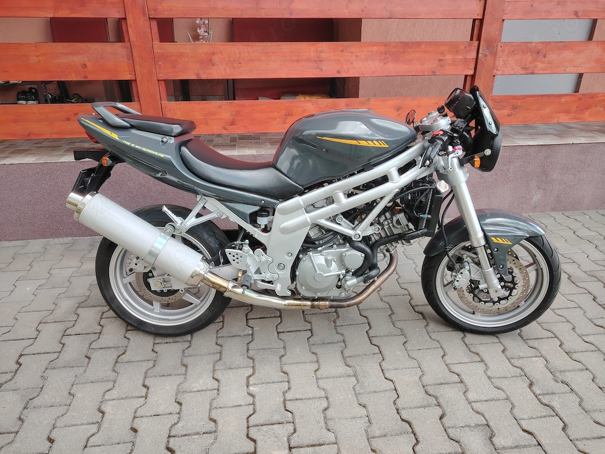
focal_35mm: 24
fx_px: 419
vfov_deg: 56.8
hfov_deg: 71.6
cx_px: 302
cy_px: 227
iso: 231
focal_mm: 5.25
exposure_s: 1/100
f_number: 1.75
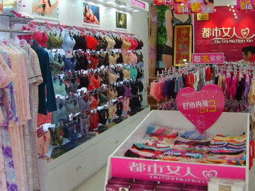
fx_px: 339
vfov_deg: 31.5
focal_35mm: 46
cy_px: 86
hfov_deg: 41.2
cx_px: 124
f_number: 2.8
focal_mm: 5.8
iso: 64
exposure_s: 1/30
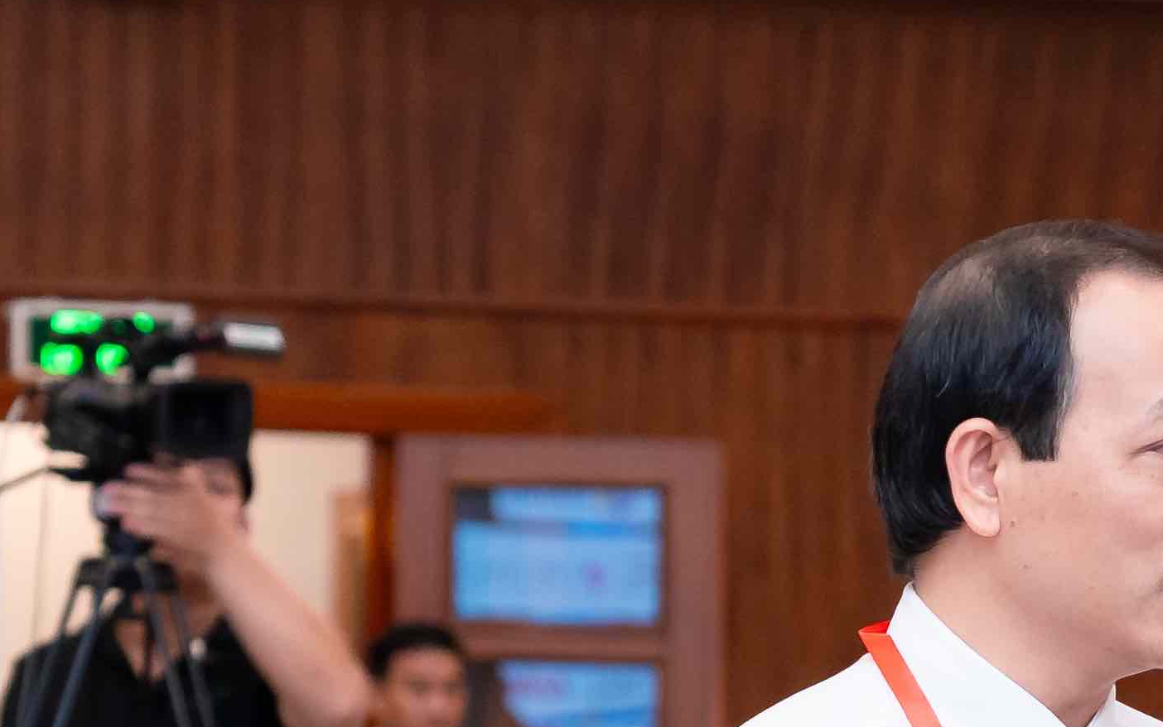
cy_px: 971
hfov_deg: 7.0
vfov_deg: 4.4
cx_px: 1125
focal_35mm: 300
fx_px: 9510
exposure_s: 1/160
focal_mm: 70
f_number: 4
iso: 2000
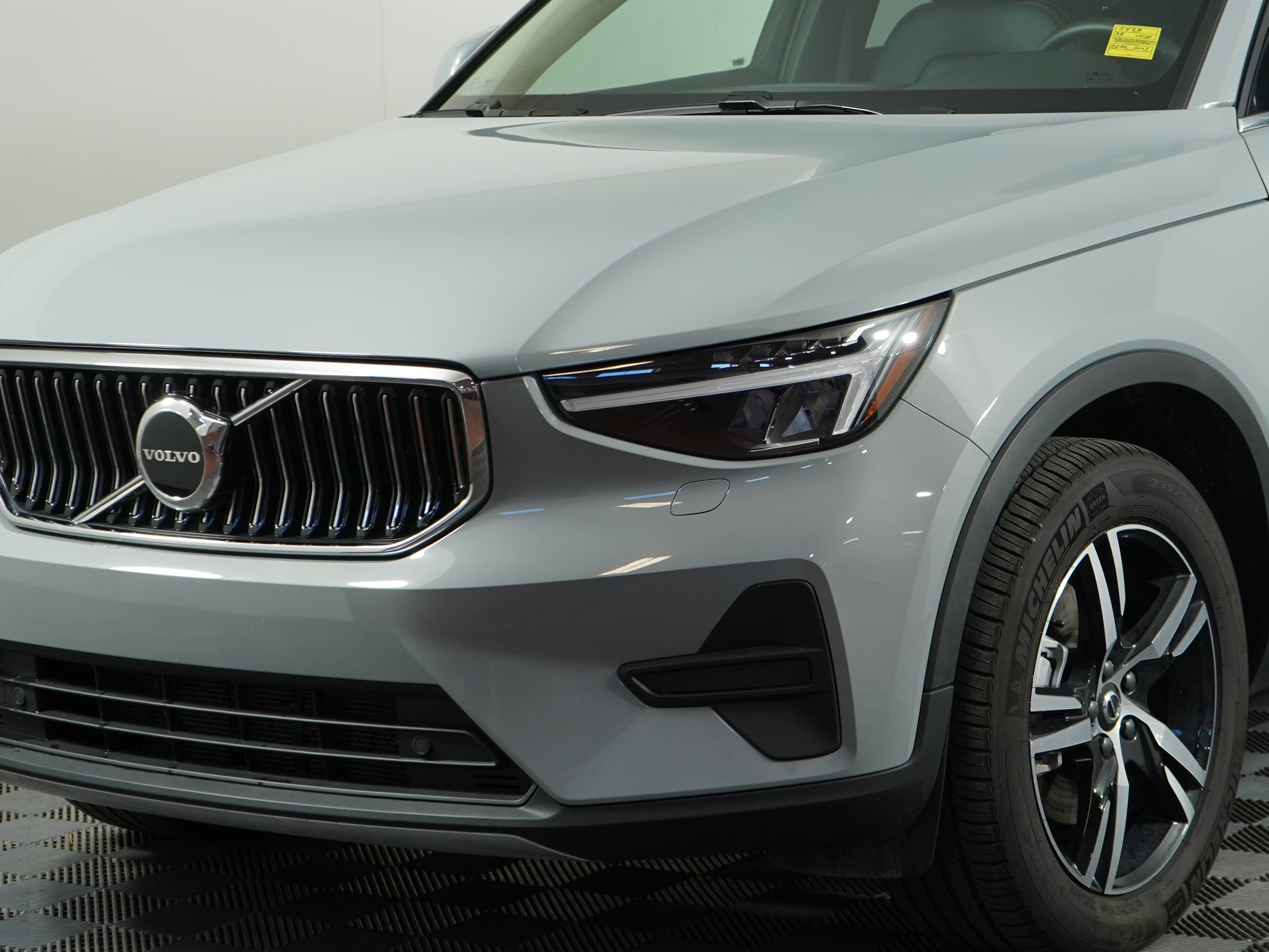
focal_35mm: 93
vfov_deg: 15.8
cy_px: 292
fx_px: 3409
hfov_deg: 21.0
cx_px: 873
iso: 500
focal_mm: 53
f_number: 5
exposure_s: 1/160
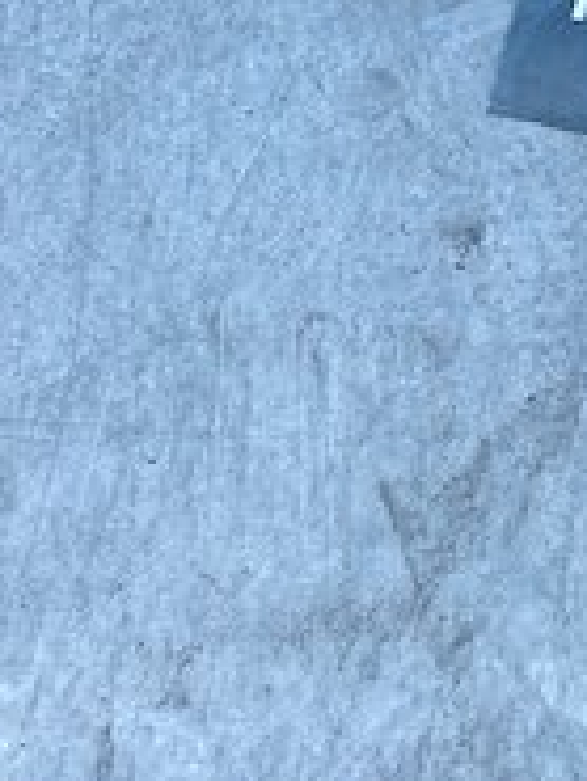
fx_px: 2033
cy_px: -507
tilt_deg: -48.8
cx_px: 878
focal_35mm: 90
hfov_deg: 15.2
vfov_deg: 18.4
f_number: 1.8
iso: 32
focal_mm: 4.25
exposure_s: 1/738
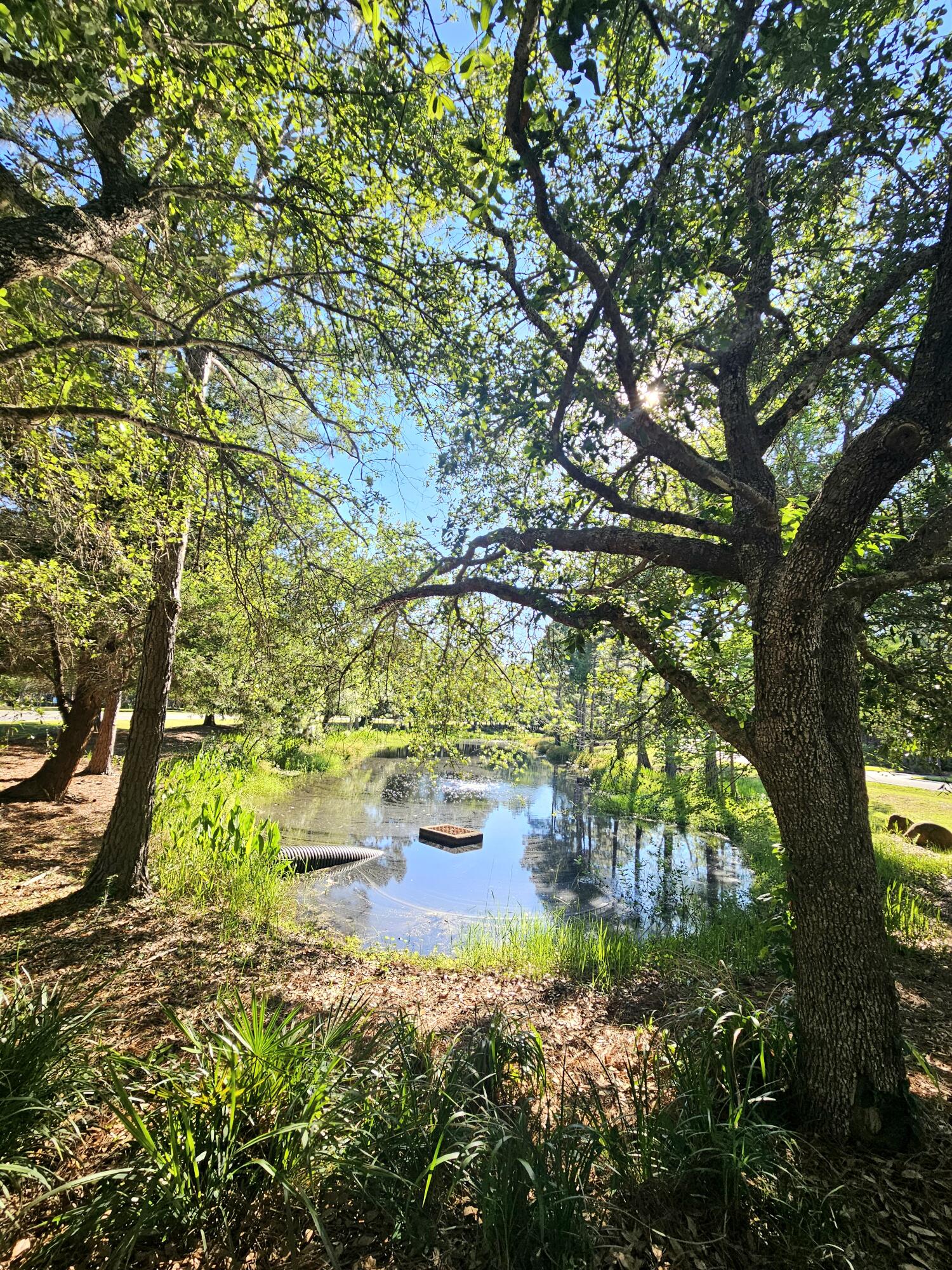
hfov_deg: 89.9
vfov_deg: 106.2
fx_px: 477
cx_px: 476
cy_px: 635
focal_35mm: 13
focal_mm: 2.2
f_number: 2.2
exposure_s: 1/370
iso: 50
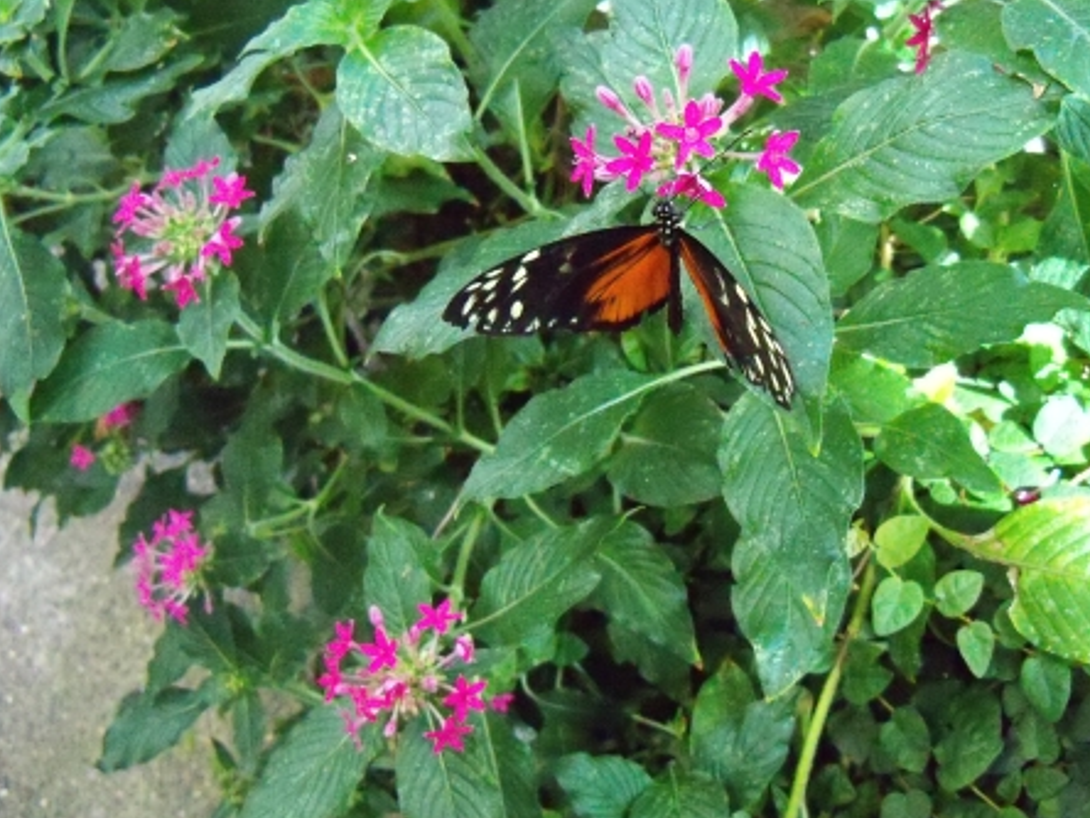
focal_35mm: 41
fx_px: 1291
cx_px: 587
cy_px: 371
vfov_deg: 35.1
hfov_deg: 45.7
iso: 1600
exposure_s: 1/250
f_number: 3.5
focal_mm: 6.2
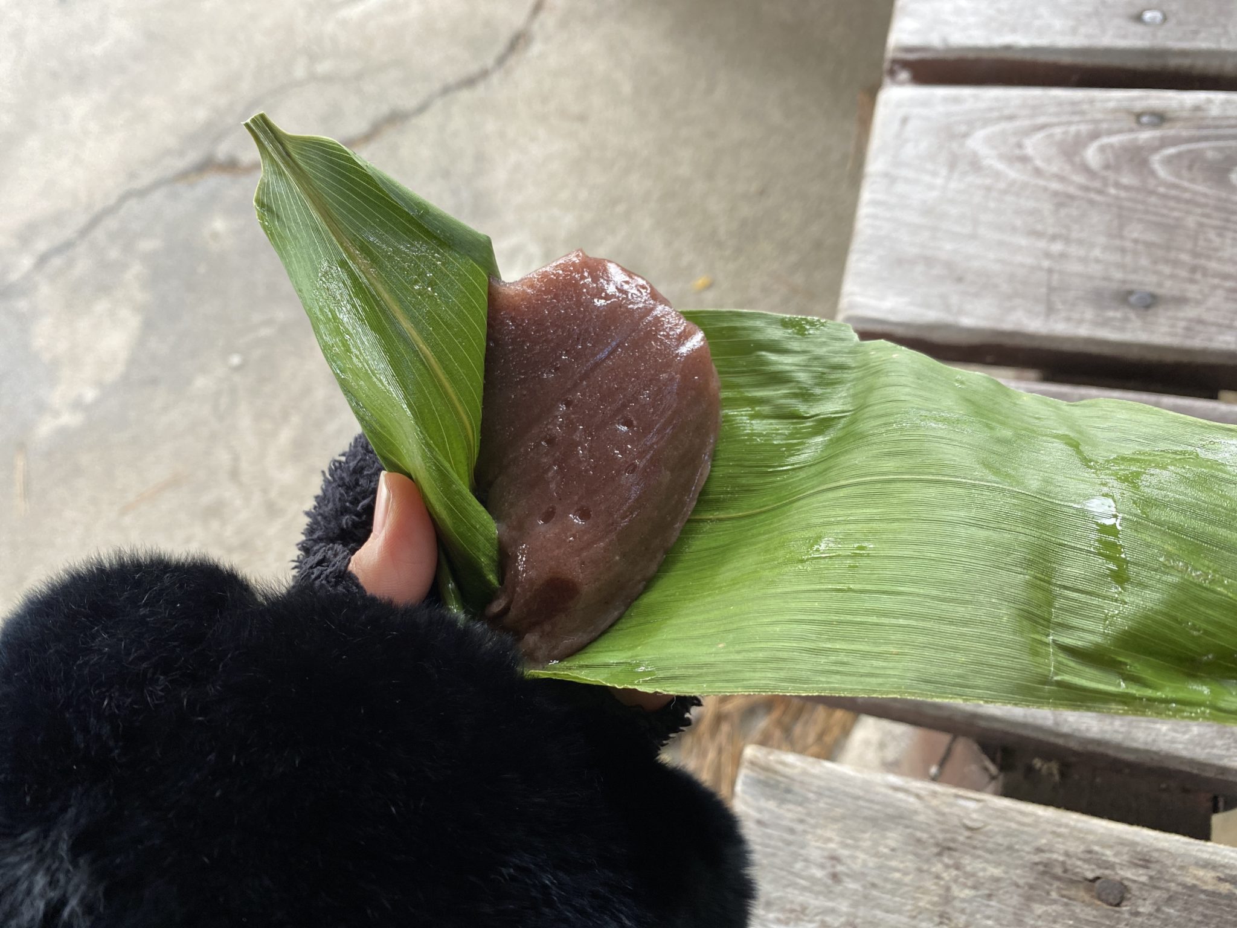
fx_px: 929
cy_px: 464
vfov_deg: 53.1
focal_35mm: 26
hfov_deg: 67.3
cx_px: 618
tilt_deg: -60.0
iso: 125
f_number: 1.8
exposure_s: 1/97
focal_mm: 4.25
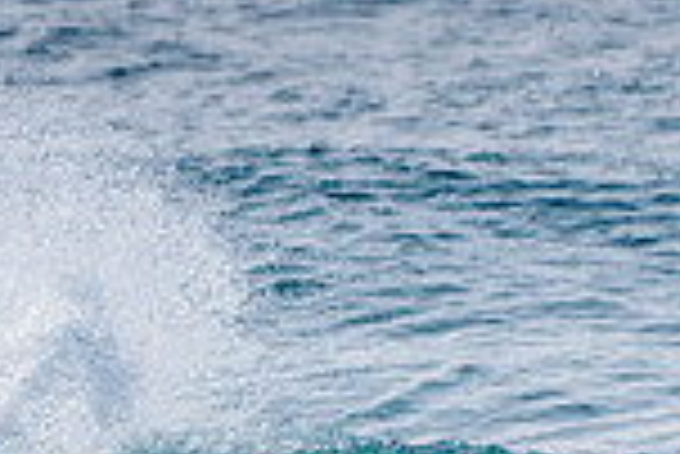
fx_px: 44393
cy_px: 614
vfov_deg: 0.6
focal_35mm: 2348
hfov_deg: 0.9
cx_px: -310
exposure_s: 1/2000
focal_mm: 500
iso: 110
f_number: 5.6
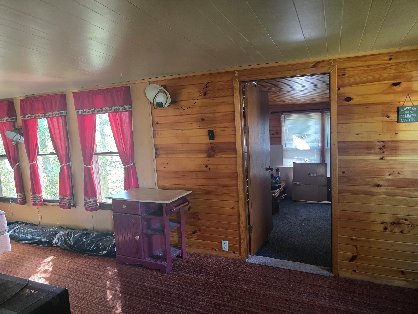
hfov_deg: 73.9
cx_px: 209
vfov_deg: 58.9
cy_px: 157
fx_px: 278
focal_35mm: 23
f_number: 1.7
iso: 640
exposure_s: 1/60
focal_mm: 6.3
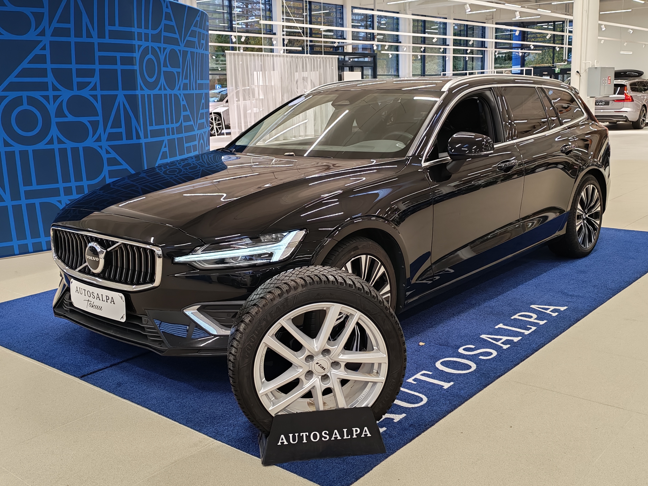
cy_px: 227
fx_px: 711
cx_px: 324
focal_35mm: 38
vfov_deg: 37.7
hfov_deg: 49.0
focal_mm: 6.12
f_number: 1.9
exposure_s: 1/100
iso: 320
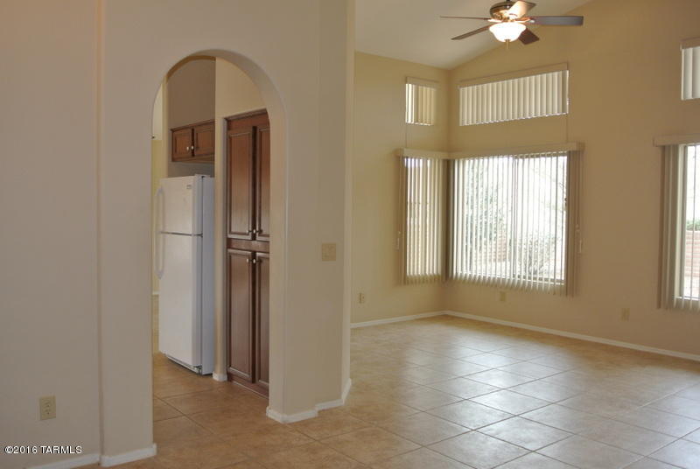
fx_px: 604
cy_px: 234
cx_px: 350
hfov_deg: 60.2
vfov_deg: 42.5
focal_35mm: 31
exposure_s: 1/60
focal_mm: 11.8
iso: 250
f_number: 3.8
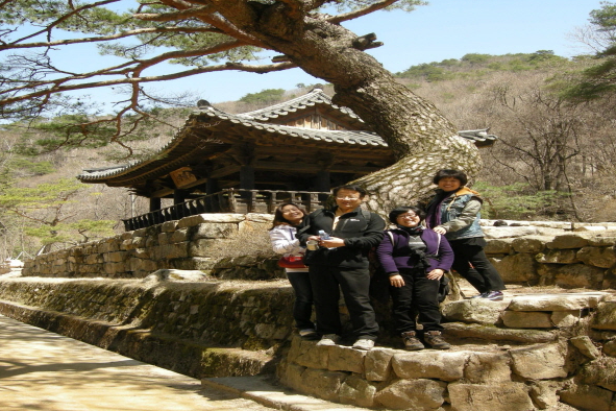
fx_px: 650
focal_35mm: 38
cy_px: 214
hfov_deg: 50.7
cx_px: 310
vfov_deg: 35.0
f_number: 4.3
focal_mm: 7.5
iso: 64
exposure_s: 1/147
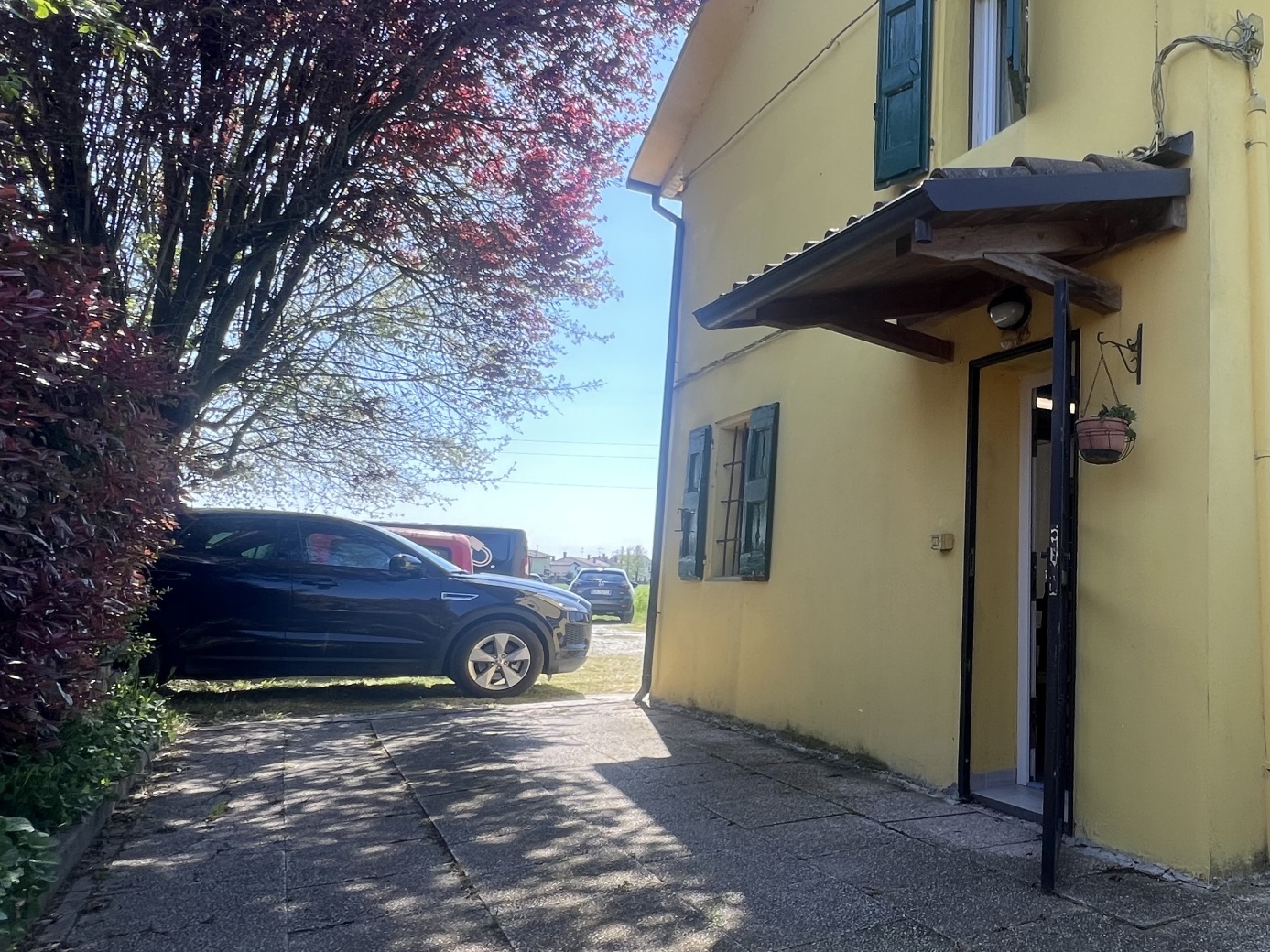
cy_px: 478
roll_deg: -0.6
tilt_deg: +4.7
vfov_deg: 56.8
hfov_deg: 65.6
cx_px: 1004
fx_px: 880
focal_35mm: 24
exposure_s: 1/326
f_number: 1.8
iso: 32
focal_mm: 1.57
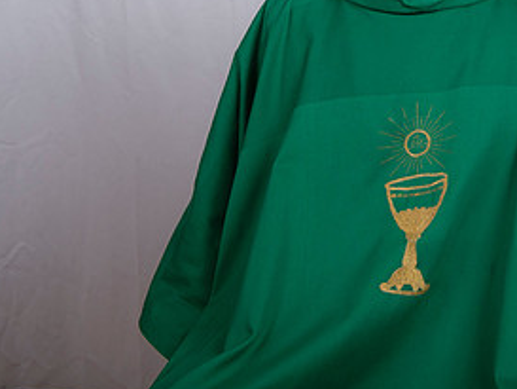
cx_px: 509
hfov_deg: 19.5
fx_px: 1464
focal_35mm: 98
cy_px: 65
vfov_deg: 15.0
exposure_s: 1/200
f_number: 8
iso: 320
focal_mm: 48
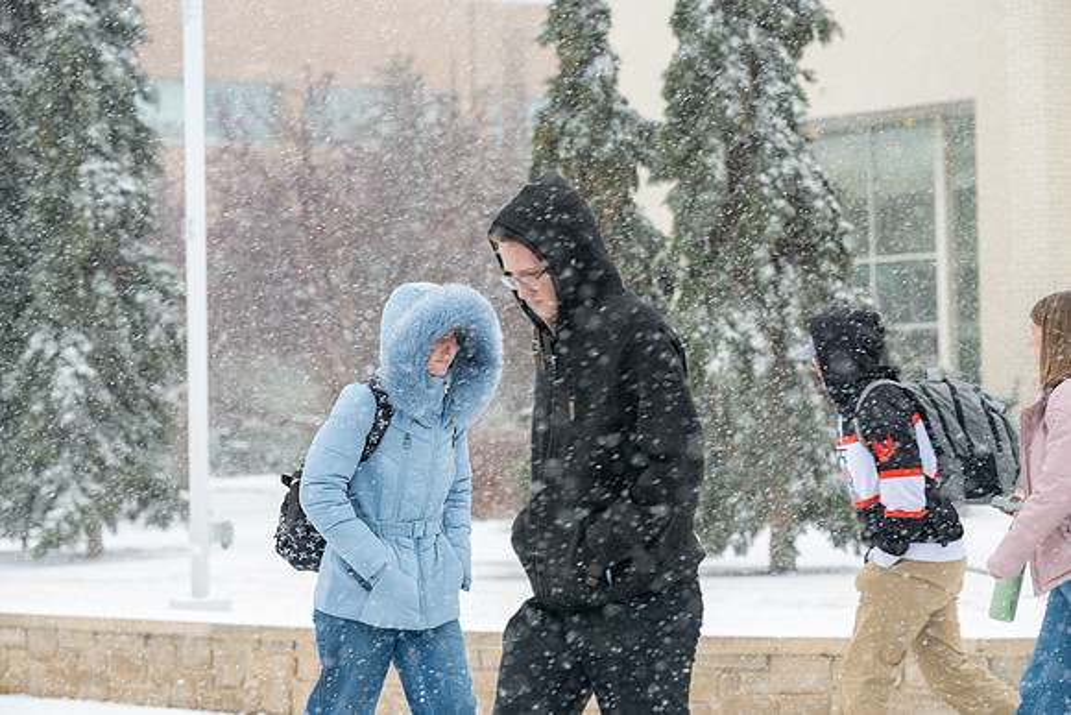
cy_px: 358
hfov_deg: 17.1
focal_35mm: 120
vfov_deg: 11.4
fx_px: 3571
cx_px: 536
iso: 500
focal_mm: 120
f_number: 5.6
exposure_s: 1/400
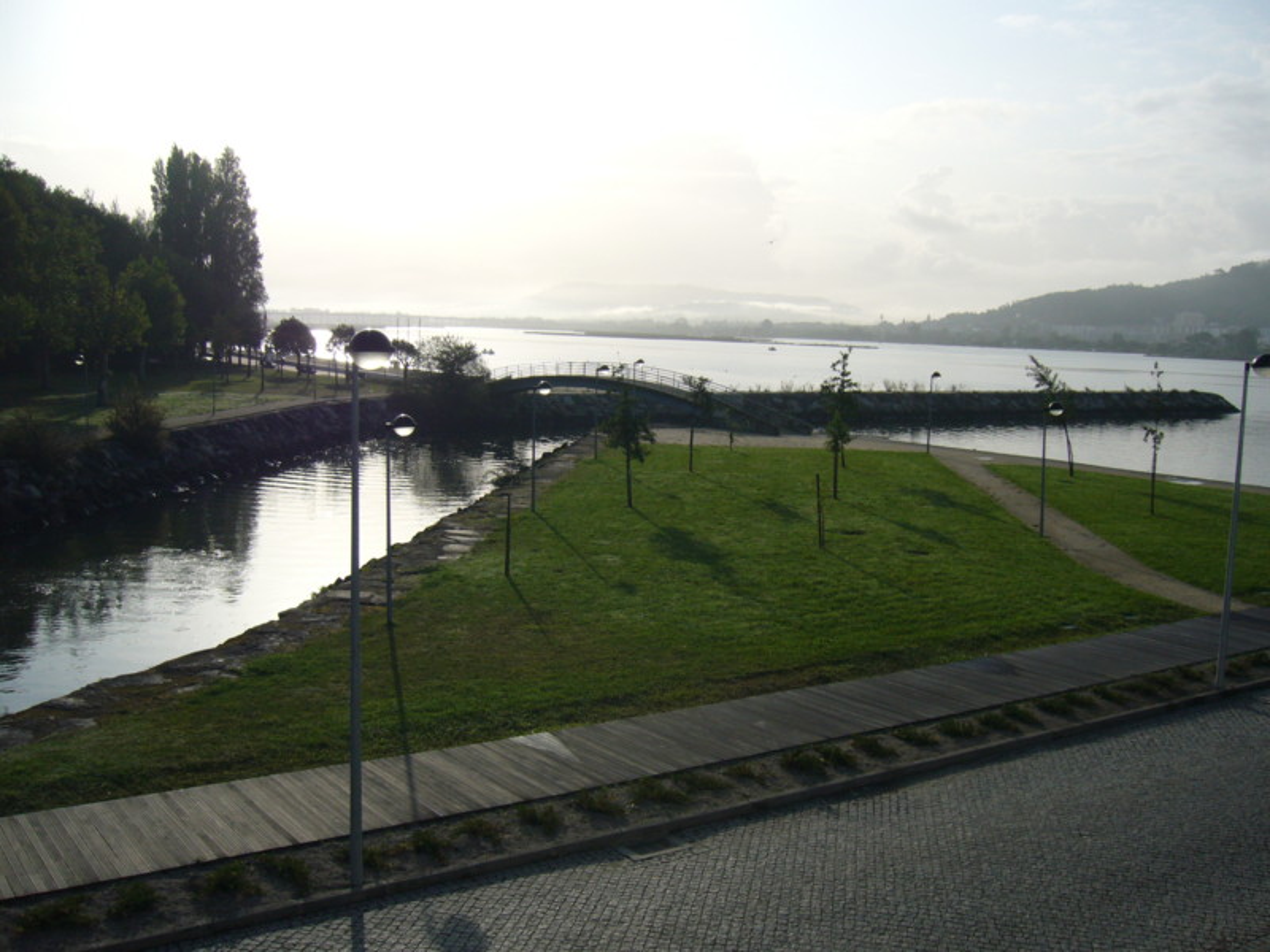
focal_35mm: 35
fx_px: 1284
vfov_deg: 40.7
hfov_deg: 52.6
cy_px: 476
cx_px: 635
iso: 100
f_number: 5.6
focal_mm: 5.8
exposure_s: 1/800
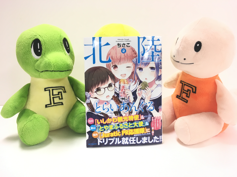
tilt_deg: -12.7
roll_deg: +0.7
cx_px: 118
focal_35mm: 29
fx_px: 199
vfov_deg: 48.2
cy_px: 88
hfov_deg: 61.7
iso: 50
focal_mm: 4.15
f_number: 2.2
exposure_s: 1/30
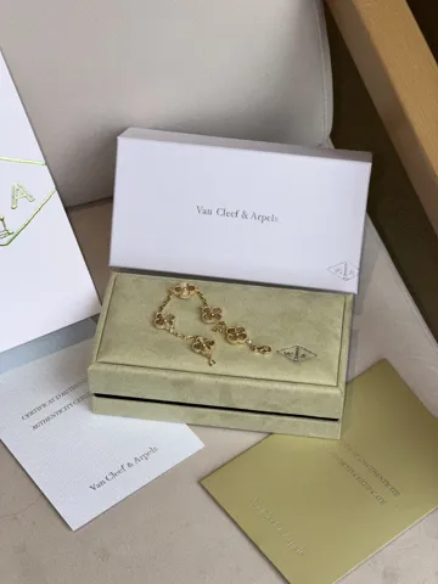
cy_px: 292
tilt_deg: -55.9
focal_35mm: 77
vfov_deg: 25.3
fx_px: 1299
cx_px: 219
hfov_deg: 19.1
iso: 64
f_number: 2.8
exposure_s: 1/122
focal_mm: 9
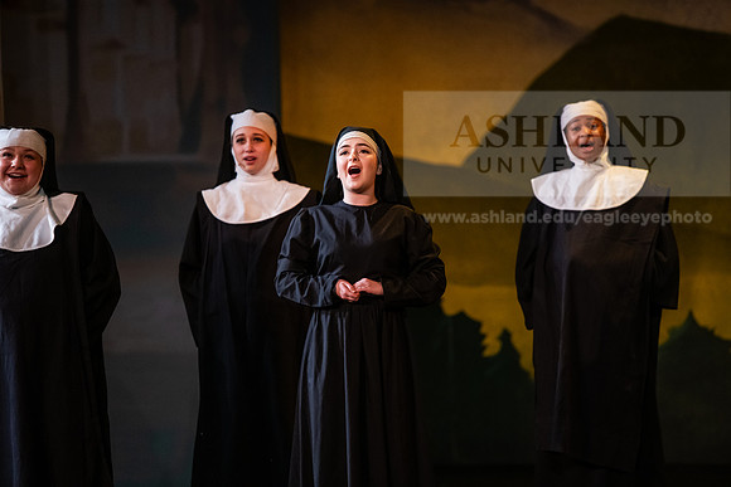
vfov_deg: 7.4
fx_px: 3757
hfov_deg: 11.1
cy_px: 244
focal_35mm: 185
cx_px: 366
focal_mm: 185
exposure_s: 1/200
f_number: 3.2
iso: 4000
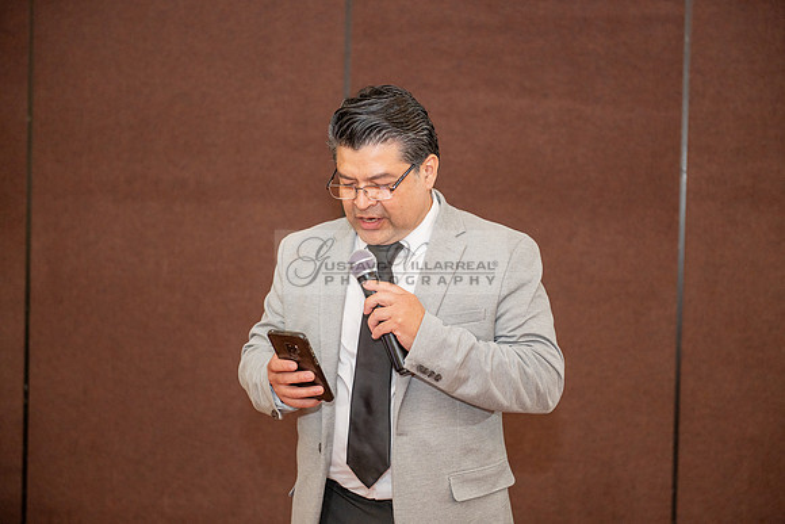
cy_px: 262
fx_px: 1527
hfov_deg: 28.8
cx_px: 392
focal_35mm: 70
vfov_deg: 19.5
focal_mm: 70
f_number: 3.5
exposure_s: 1/125
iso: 800
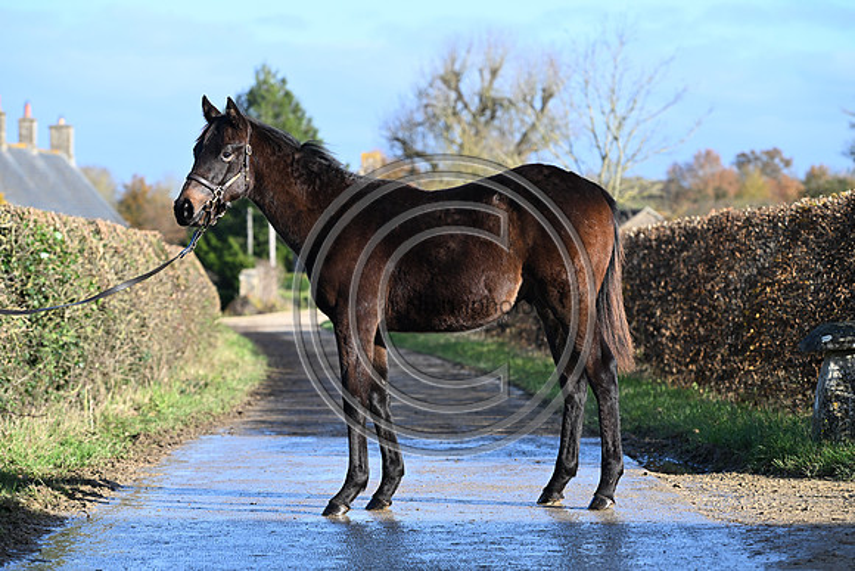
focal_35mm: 116
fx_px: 2756
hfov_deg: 17.6
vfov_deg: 11.8
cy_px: 286
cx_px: 428
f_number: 4.5
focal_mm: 116
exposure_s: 1/1000
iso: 320
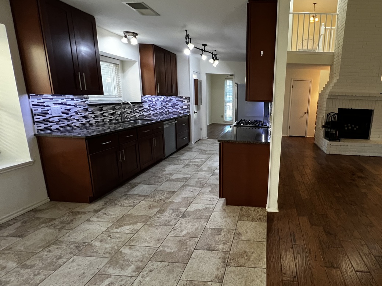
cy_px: 144
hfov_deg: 84.3
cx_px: 259
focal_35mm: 18
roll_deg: -2.3
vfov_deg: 71.6
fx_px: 199
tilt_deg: -12.8
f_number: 1.8
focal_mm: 1.57
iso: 500
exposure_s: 1/60
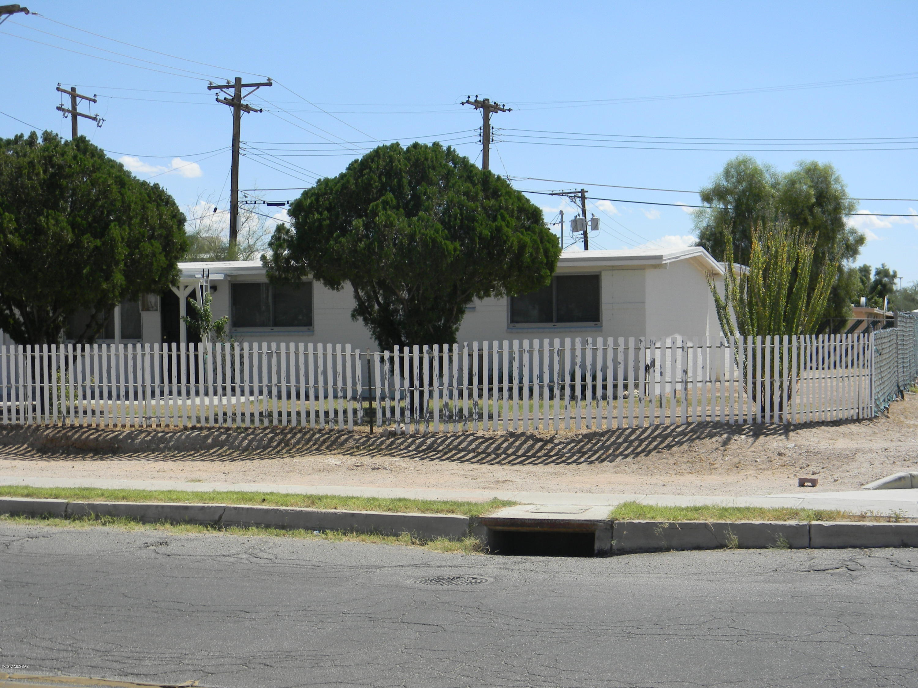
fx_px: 1485
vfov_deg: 26.1
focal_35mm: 56
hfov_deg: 34.3
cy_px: 344
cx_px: 459
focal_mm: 10.1
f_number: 8.2
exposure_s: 1/223
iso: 80
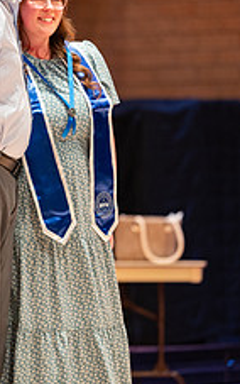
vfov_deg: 6.3
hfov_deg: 3.9
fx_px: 3483
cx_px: 5
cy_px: 167
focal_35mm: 333
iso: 1000
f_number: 2.8
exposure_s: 1/200
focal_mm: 165
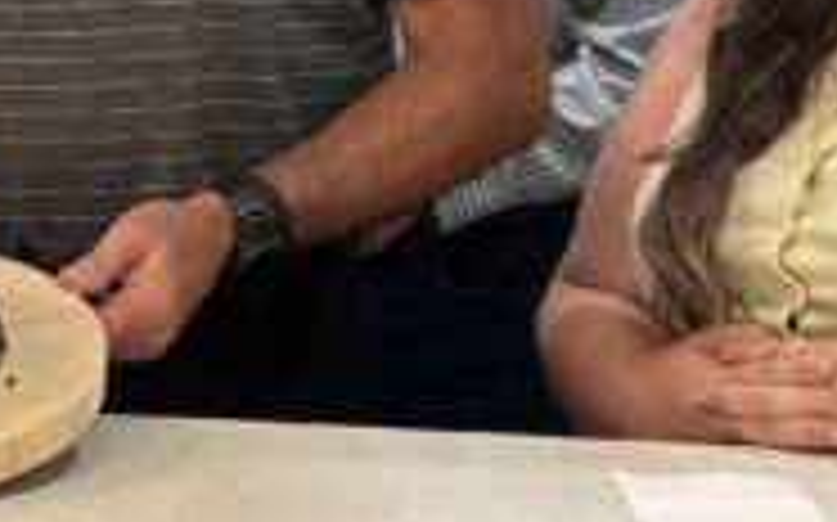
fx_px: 3465
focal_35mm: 152
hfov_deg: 13.5
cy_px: -288
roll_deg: +0.5
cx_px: -122
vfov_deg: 8.4
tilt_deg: +0.4
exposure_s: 1/60
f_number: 1.6
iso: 160
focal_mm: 5.96
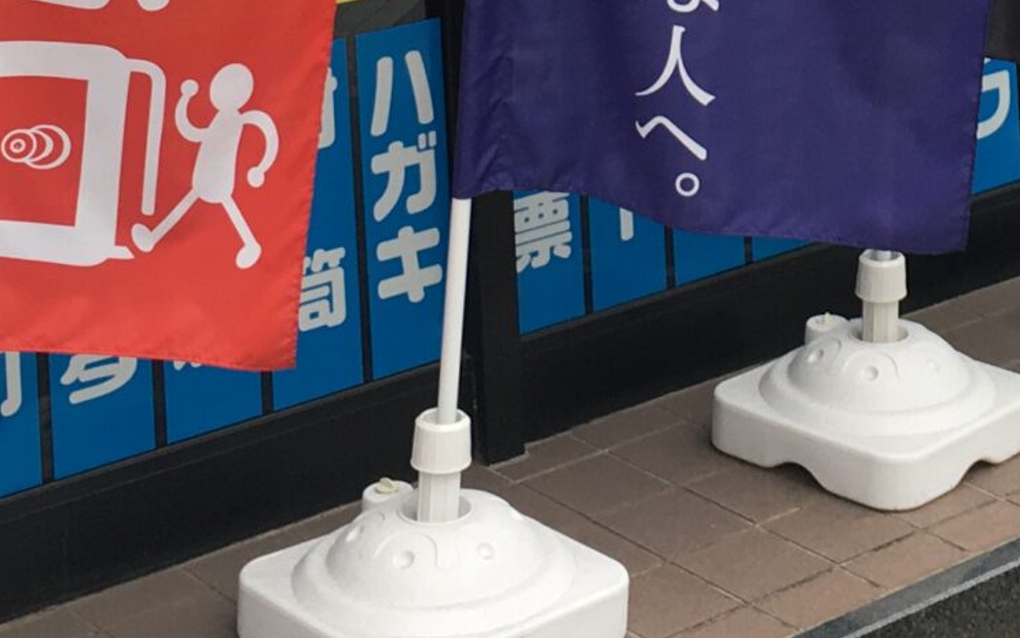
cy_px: -478
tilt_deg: -1.3
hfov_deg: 19.2
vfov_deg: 11.5
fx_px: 2947
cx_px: 960
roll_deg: +2.7
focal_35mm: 106
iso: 25
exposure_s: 1/124
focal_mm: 4.15
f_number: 2.2
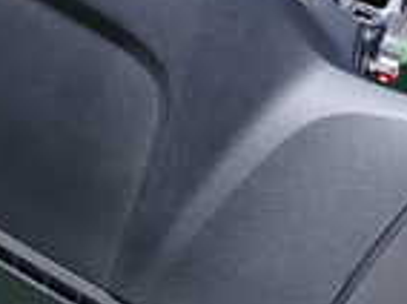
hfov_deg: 15.0
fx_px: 1491
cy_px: 169
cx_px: 502
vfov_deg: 11.6
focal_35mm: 127
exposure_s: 1/500
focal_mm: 5.4
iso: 100
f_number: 3.2
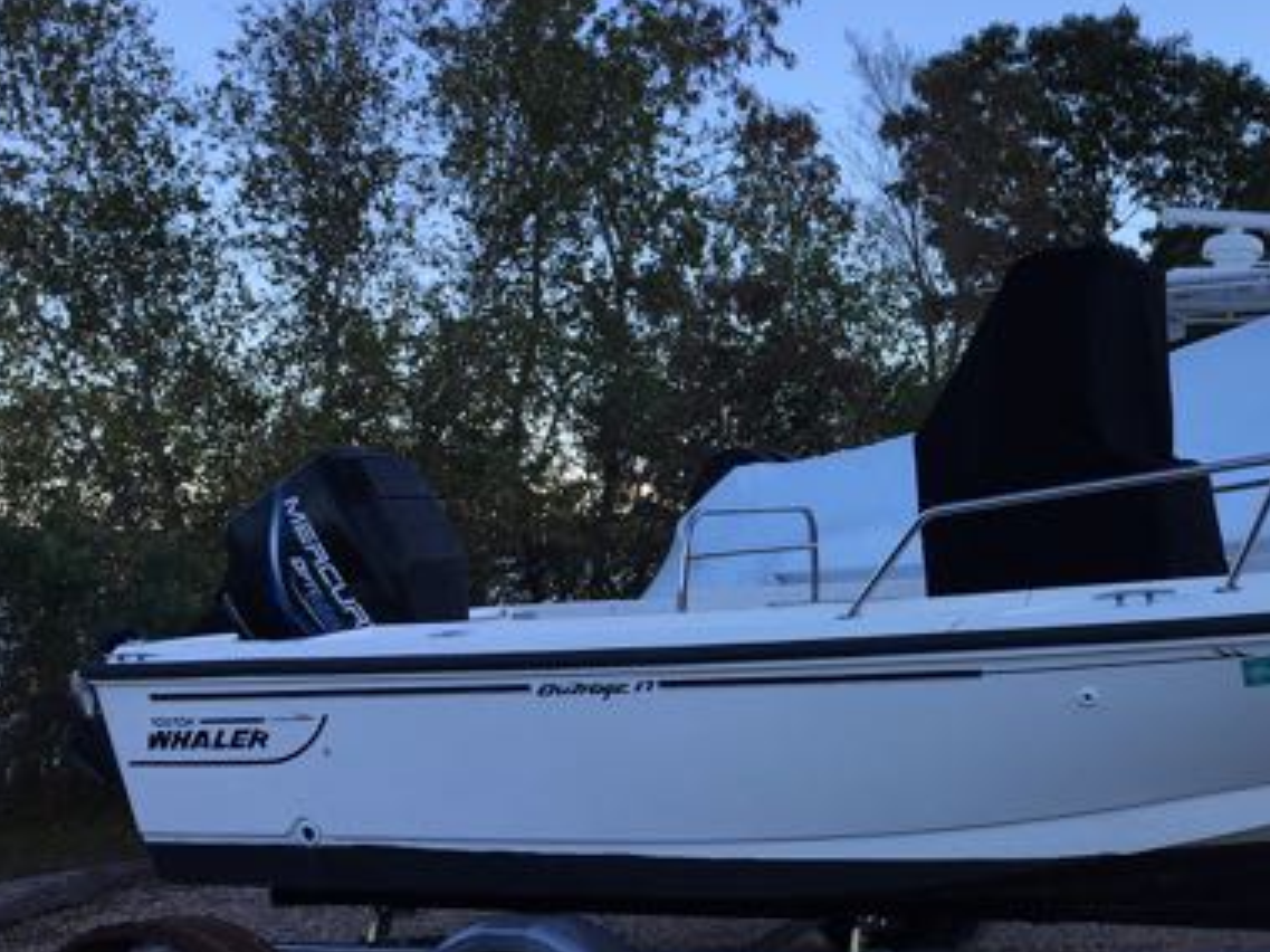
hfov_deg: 37.6
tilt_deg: +0.5
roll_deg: +2.0
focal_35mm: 49
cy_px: 499
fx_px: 1797
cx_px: 1005
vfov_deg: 29.7
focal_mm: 4.15
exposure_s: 1/460
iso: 25
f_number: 2.2
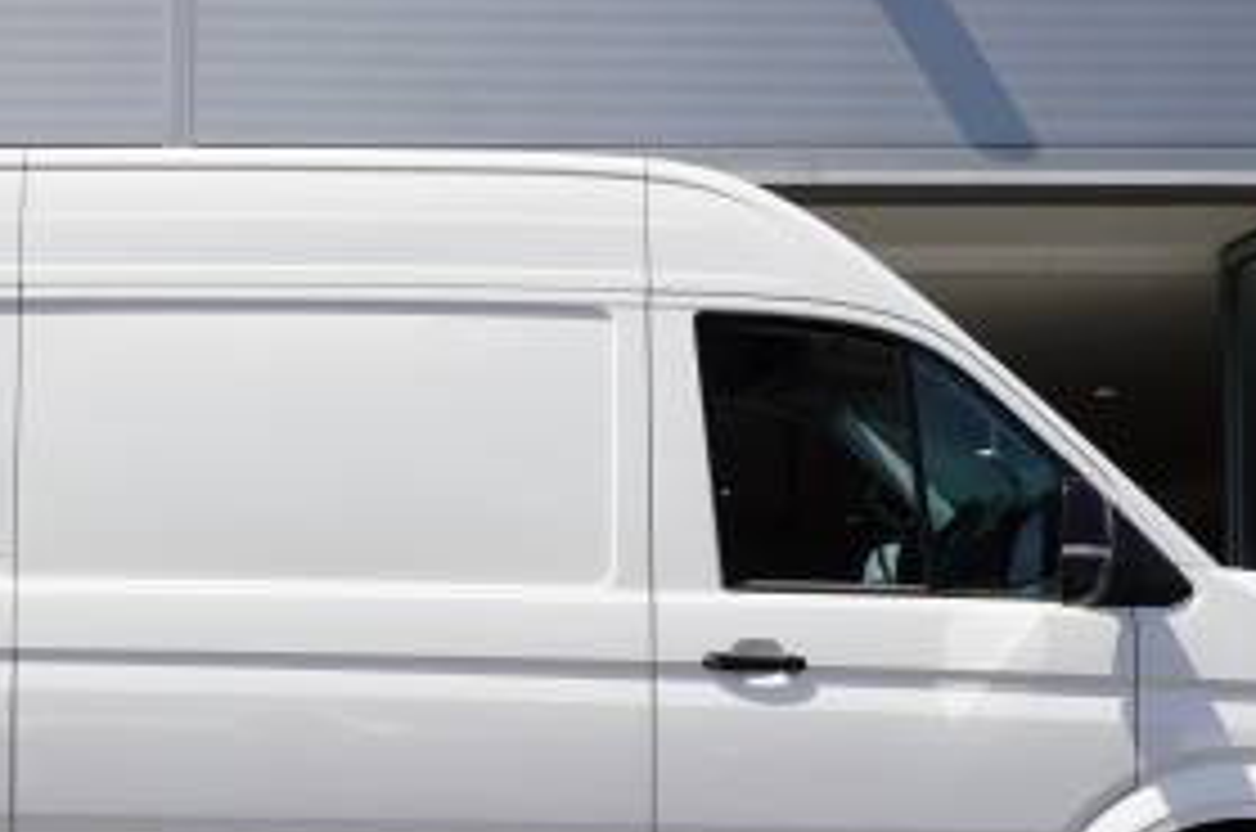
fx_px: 3000
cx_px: 234
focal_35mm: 86
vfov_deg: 15.7
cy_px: 625
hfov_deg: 23.3
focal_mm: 25
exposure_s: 1/125
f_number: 8
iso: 100
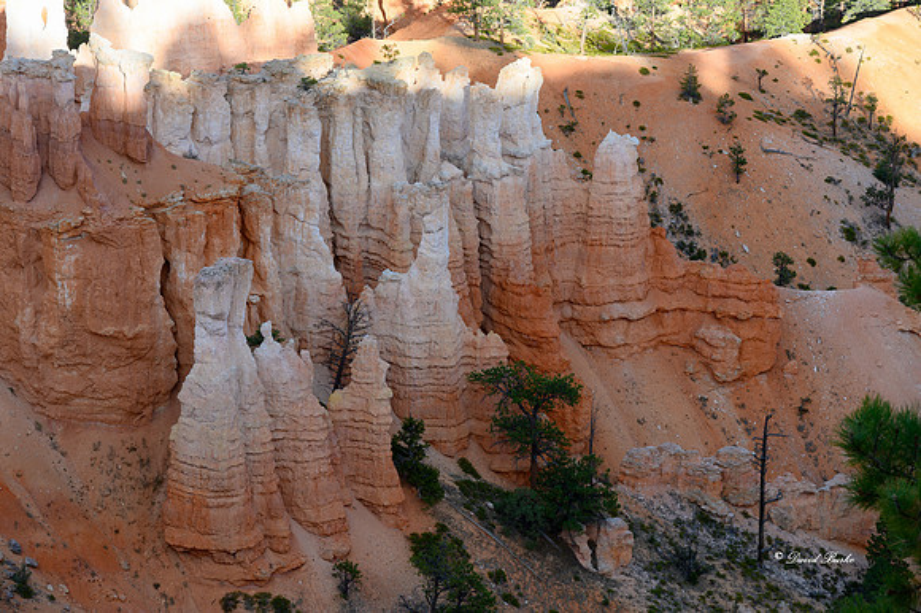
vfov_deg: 13.0
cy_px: 306
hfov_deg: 19.5
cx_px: 460
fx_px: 2685
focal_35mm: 105
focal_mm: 105
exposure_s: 1/50
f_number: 11
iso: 100
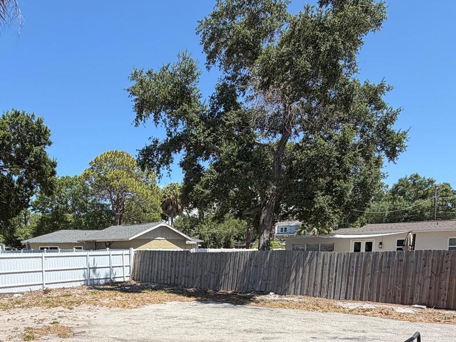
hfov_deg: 62.1
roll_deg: +0.9
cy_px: 297
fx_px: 369
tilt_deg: -7.6
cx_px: 156
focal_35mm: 28
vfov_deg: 45.8
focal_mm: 2.22
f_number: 2.2
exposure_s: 1/770
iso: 25
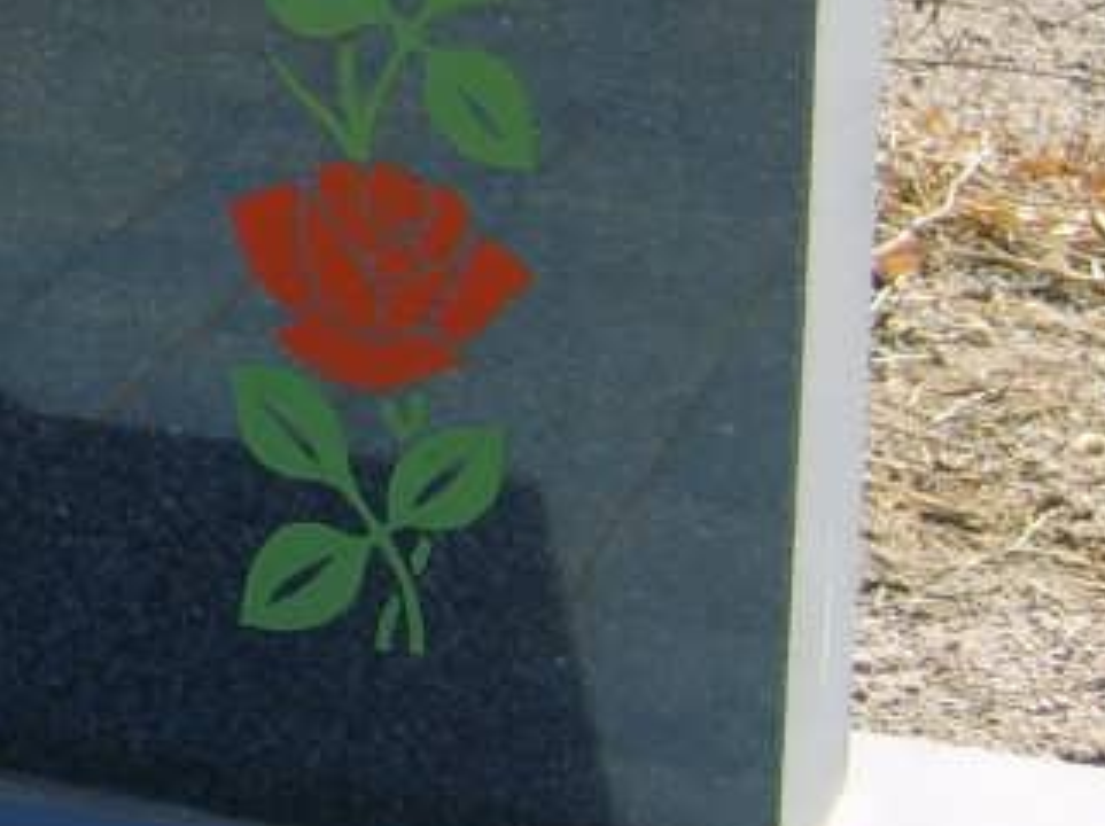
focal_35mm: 131
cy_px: -382
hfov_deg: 13.6
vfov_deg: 10.9
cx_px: -864
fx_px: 4177
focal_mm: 5.8
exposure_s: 1/500
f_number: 2.8
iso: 50
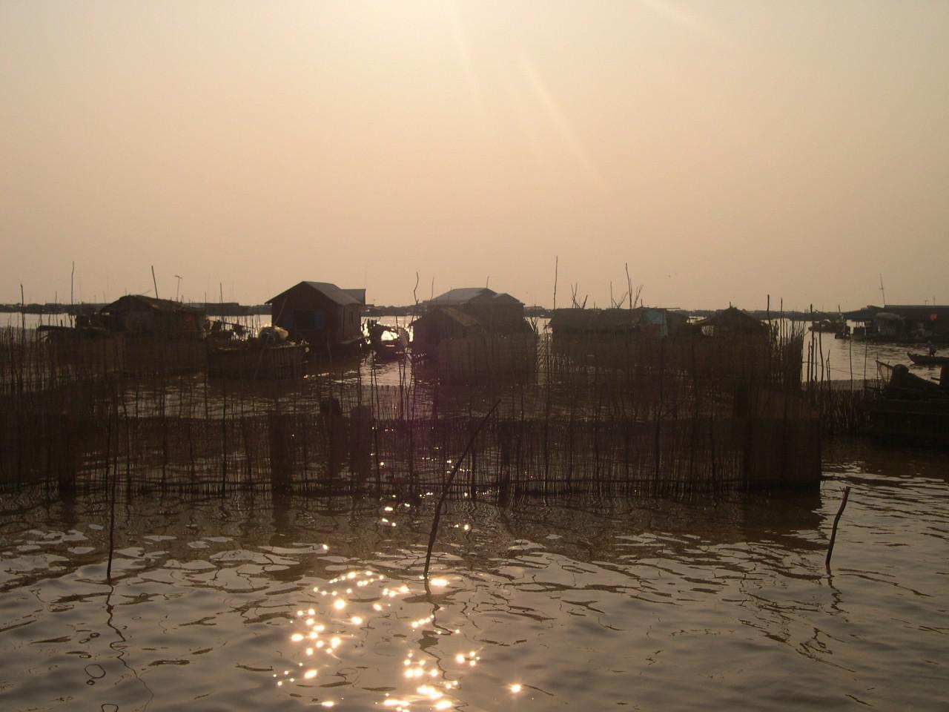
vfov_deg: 37.7
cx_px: 474
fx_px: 1042
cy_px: 356
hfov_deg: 49.0
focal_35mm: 38
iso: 100
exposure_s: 1/630
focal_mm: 8
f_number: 7.6
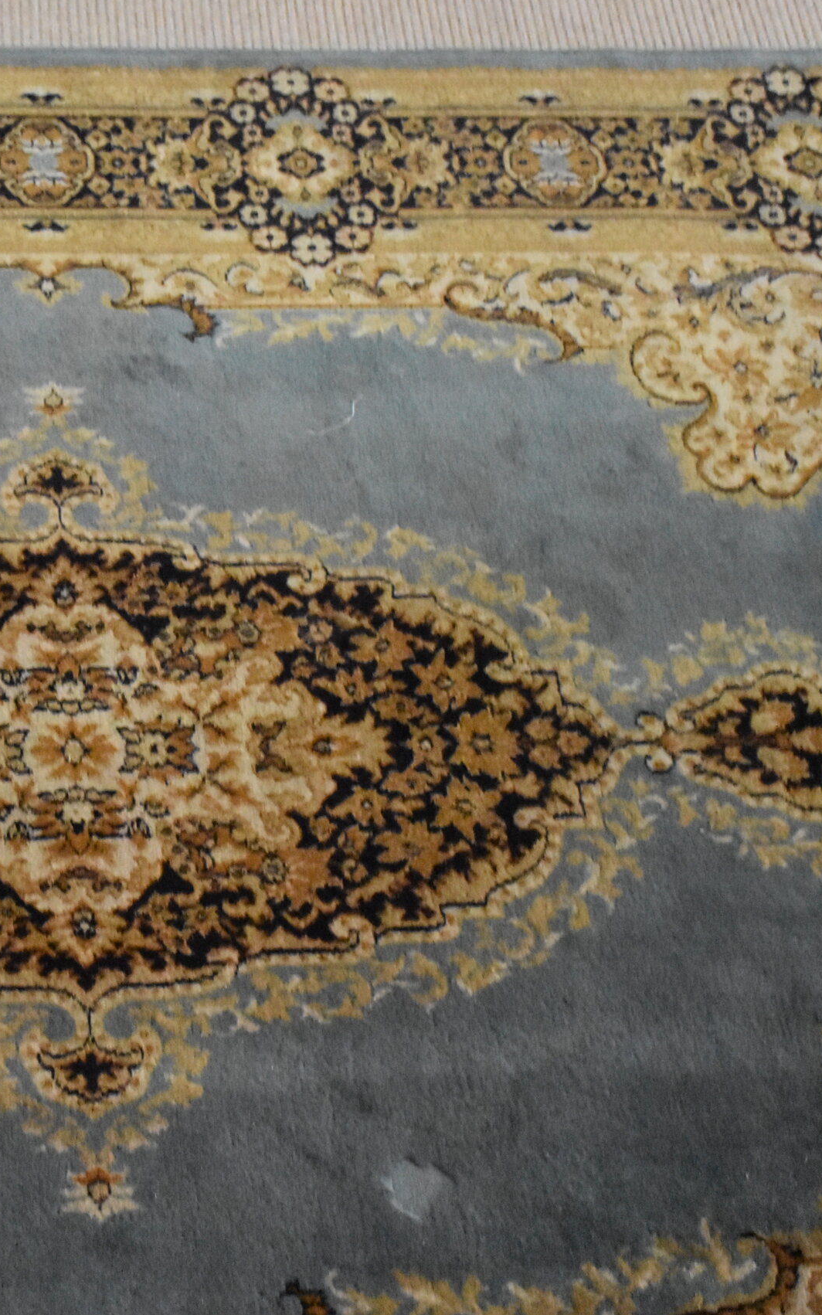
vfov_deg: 29.8
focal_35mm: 69
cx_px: 39
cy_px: 657
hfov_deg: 18.5
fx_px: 2473
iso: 12800
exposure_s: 1/30
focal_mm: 30
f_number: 4
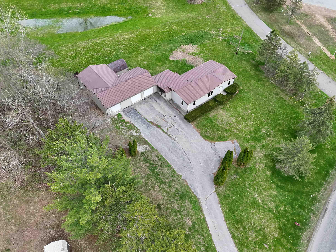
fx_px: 243
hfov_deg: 69.4
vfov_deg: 54.9
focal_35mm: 25
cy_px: 122
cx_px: 165
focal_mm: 6.72
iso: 130
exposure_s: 1/725
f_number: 1.7
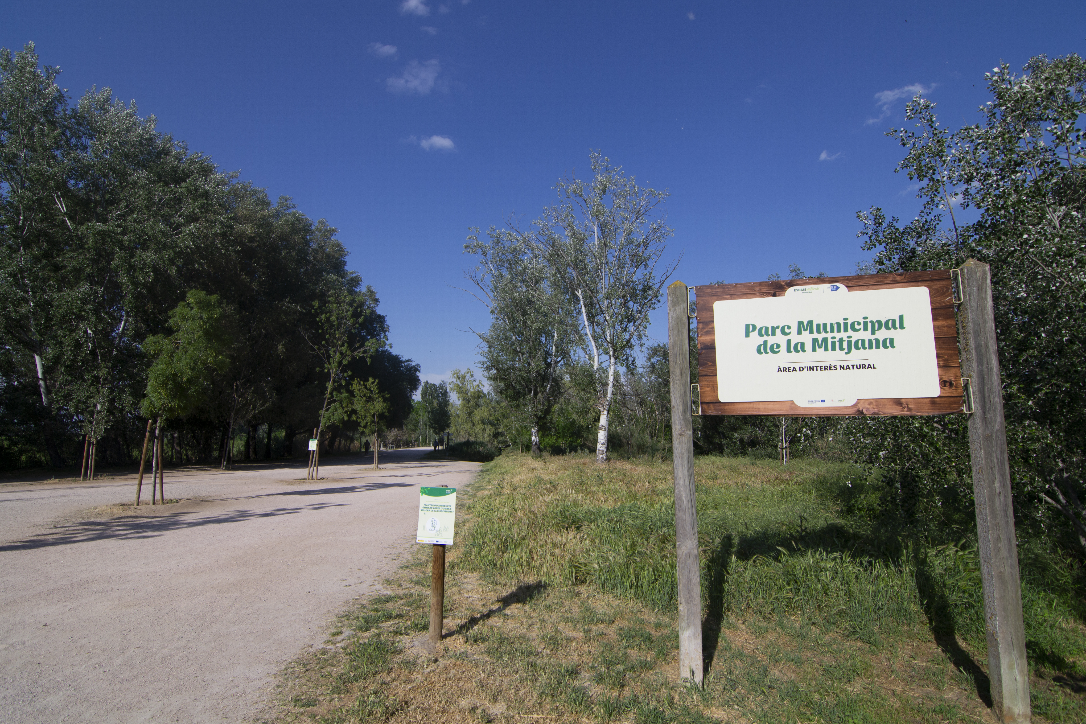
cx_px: 543
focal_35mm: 16
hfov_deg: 95.0
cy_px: 362
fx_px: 498
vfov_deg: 72.1
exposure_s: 1/500
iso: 100
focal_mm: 11
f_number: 7.1
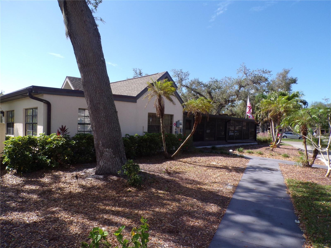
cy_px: 124
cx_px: 166
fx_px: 229
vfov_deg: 56.8
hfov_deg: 71.6
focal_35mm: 24
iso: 80
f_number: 5.8
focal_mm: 4.3
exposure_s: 1/200
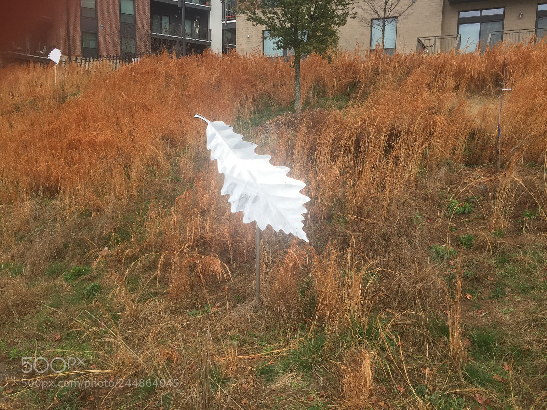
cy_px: 205
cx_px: 274
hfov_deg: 61.7
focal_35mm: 29
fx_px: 458
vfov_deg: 48.2
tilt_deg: -6.6
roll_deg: -1.2
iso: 32
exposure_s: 1/581
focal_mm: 4.15
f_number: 2.2
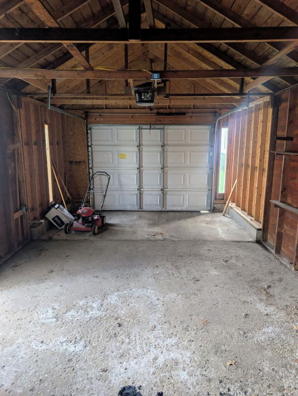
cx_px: 149
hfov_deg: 56.9
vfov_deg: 71.5
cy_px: 198
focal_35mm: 24
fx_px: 275
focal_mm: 6.9
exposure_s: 1/56.4
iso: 25
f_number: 1.68
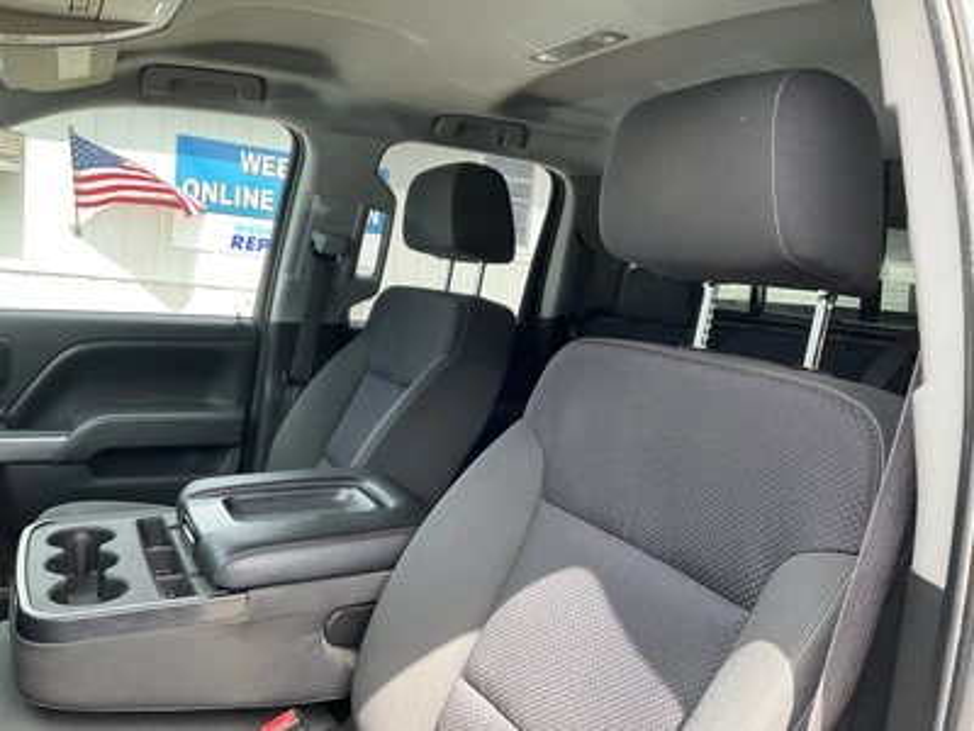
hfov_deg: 61.7
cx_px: 487
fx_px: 816
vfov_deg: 48.2
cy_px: 366
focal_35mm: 29
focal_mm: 3
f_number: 1.8
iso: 20
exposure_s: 1/189
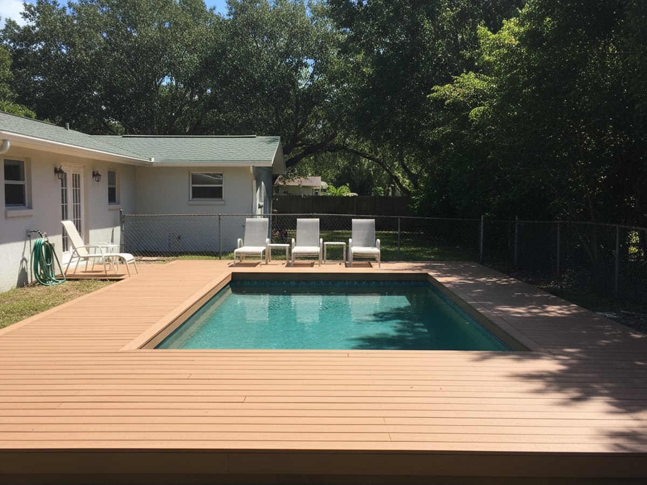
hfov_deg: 67.3
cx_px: 324
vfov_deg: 53.1
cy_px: 242
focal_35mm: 26
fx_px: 486
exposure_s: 1/869
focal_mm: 5.7
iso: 169
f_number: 1.5
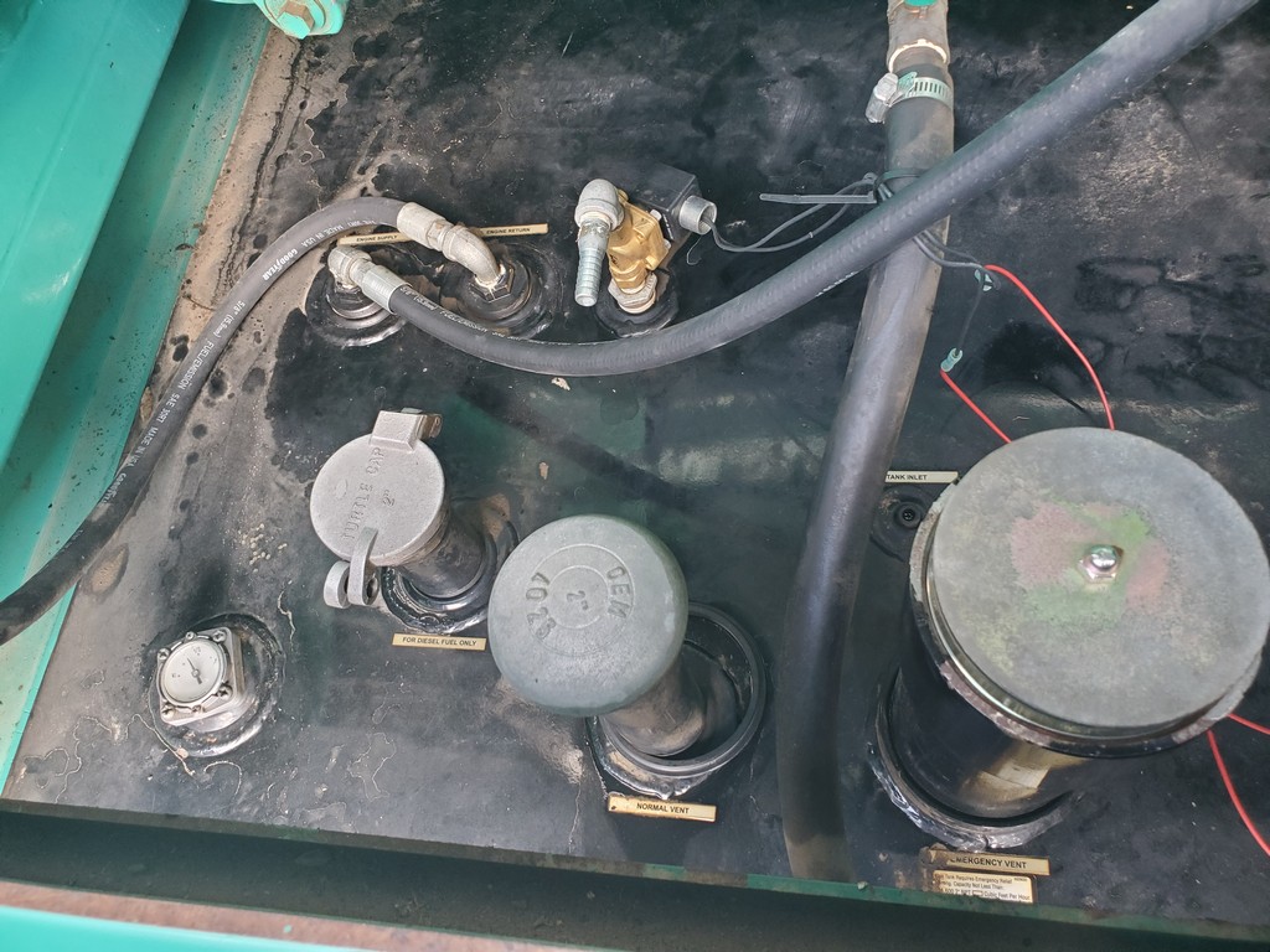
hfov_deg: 67.3
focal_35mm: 26
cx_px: 635
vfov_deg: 53.1
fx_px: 954
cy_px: 476
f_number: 2.4
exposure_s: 1/59
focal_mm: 4.3
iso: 200
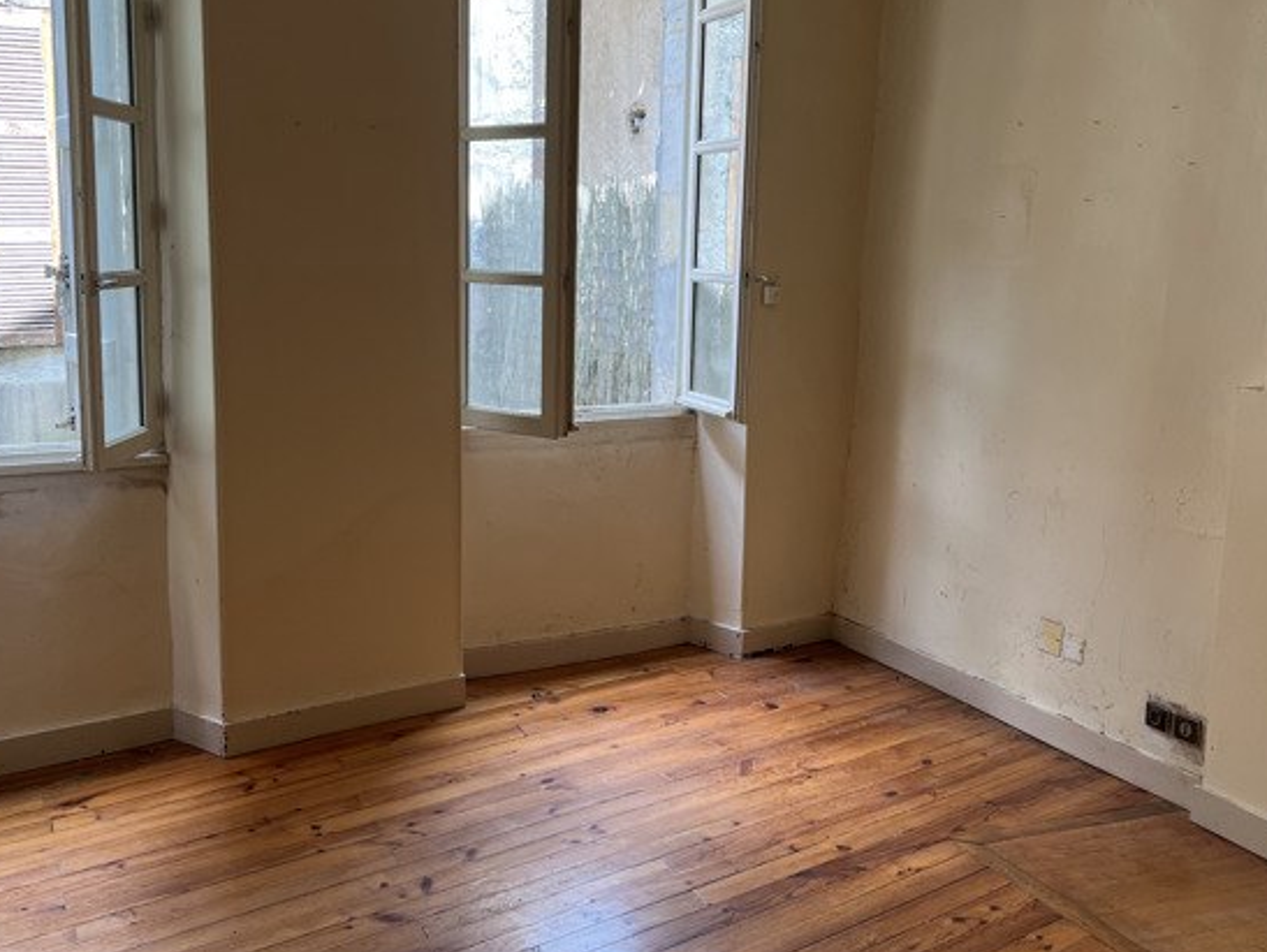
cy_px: 459
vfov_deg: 37.8
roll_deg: -0.9
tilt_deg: -8.1
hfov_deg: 48.8
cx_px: 561
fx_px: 1392
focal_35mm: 38
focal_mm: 5.1
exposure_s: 1/121
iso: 40
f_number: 1.6
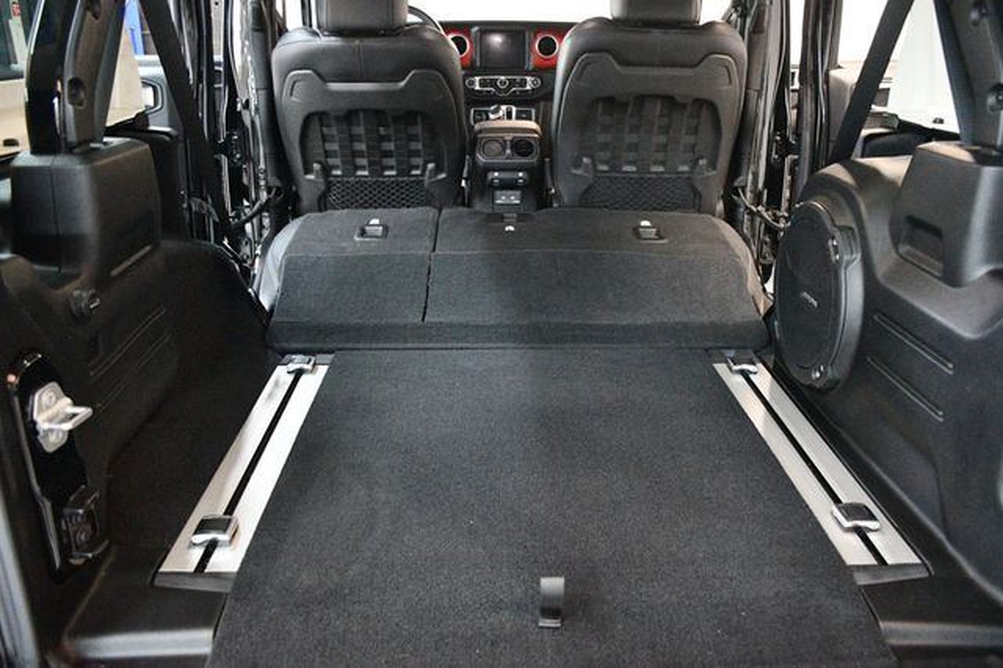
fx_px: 835
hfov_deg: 62.0
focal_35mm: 30
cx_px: 502
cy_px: 334
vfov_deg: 43.6
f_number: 3.5
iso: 9000
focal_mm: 20
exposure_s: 1/60
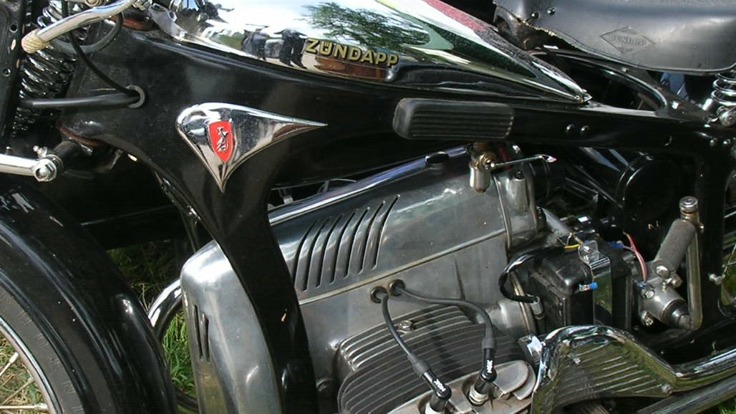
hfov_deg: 27.9
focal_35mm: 76
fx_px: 1483
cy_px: 155
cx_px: 326
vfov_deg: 15.9
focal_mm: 5.8
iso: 50
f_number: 3
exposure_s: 1/193
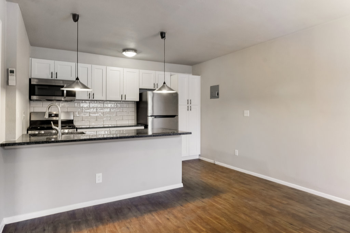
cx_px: 175
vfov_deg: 59.5
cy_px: 116
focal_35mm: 21
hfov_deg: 81.2
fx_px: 204
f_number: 8
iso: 2200
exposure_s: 1/20
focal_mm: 14
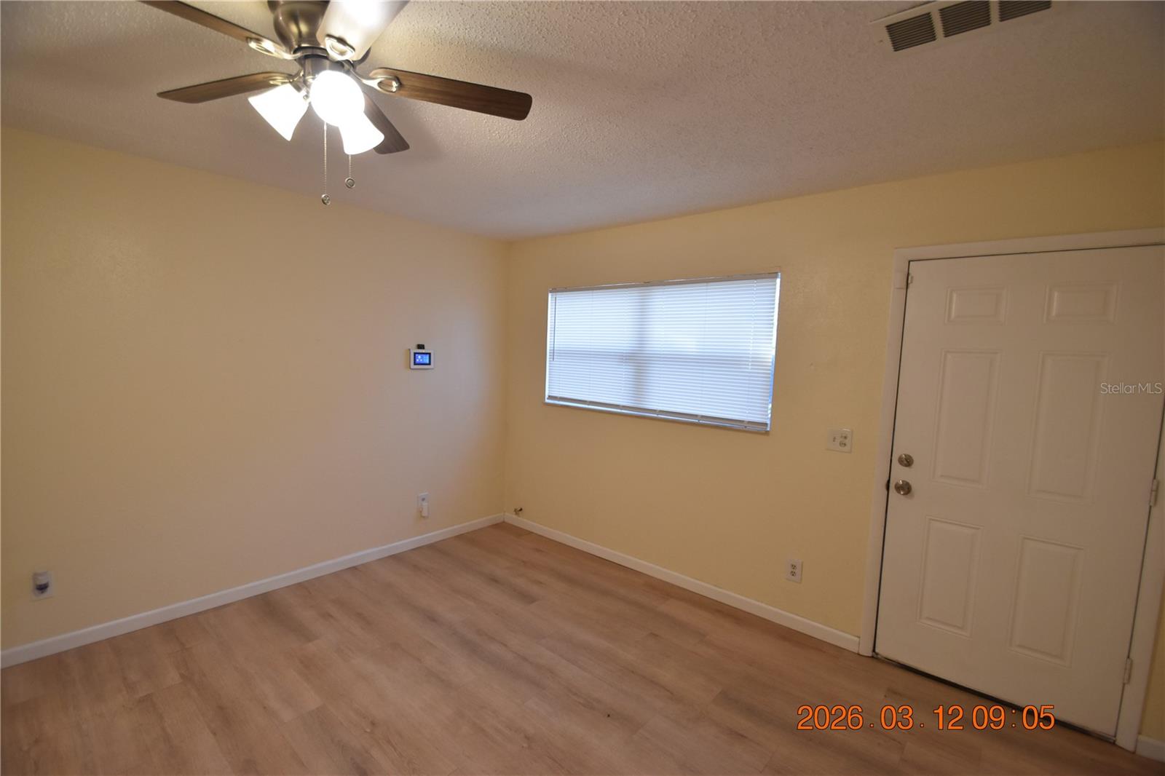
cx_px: 582
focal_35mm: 15
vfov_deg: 77.3
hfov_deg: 100.4
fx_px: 485
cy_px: 388
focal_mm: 10
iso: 800
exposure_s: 1/90
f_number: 3.5
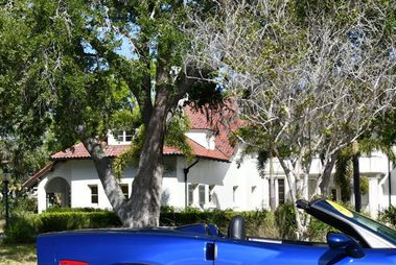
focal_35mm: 81
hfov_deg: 24.6
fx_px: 892
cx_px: 325
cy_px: 184
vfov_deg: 16.9
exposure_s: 1/250
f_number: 8
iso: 110
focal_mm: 24
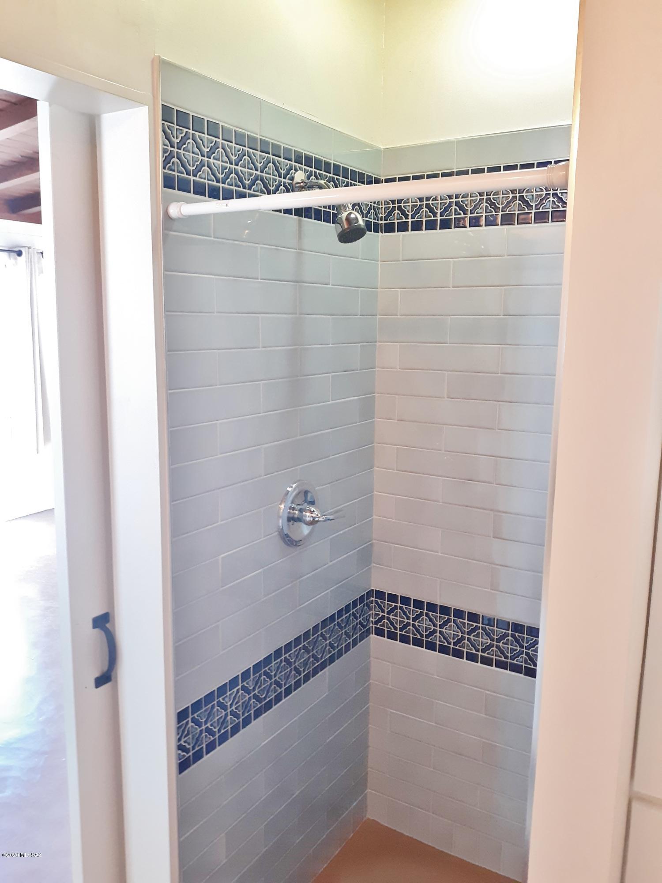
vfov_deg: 63.4
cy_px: 442
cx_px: 331
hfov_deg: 49.7
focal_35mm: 28
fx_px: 714
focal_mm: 3.7
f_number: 1.7
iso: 200
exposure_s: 1/40
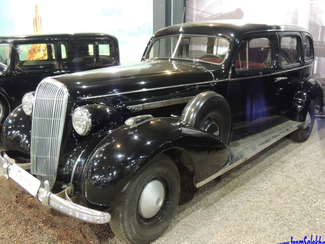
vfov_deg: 42.9
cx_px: 160
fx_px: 310
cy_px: 117
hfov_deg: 55.4
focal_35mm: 33
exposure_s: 1/3
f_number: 3.1
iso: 800
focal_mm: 5.3
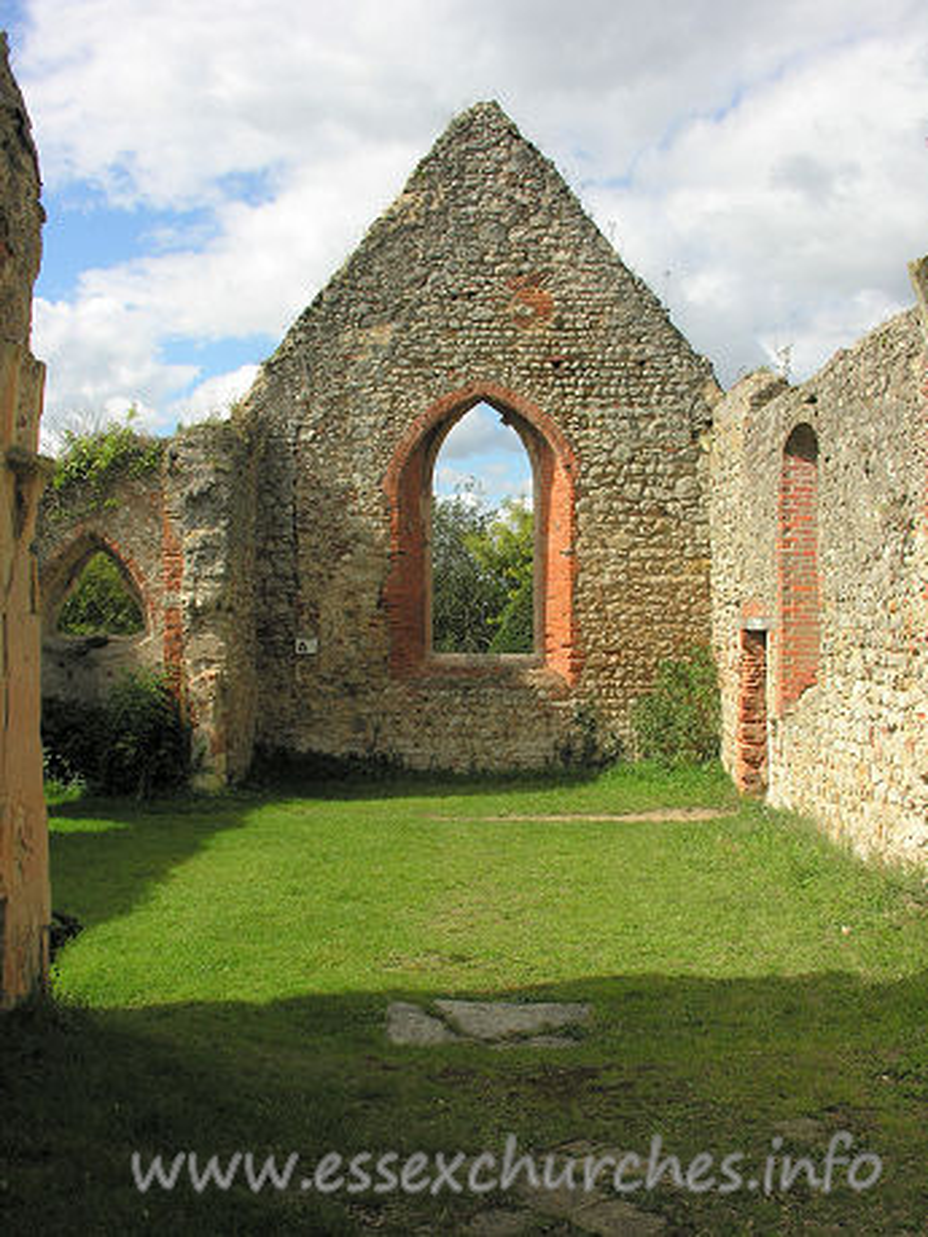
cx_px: 464
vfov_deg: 52.6
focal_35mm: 35
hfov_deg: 40.7
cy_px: 618
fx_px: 1251
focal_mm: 8.9
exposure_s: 1/184
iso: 50
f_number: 6.3
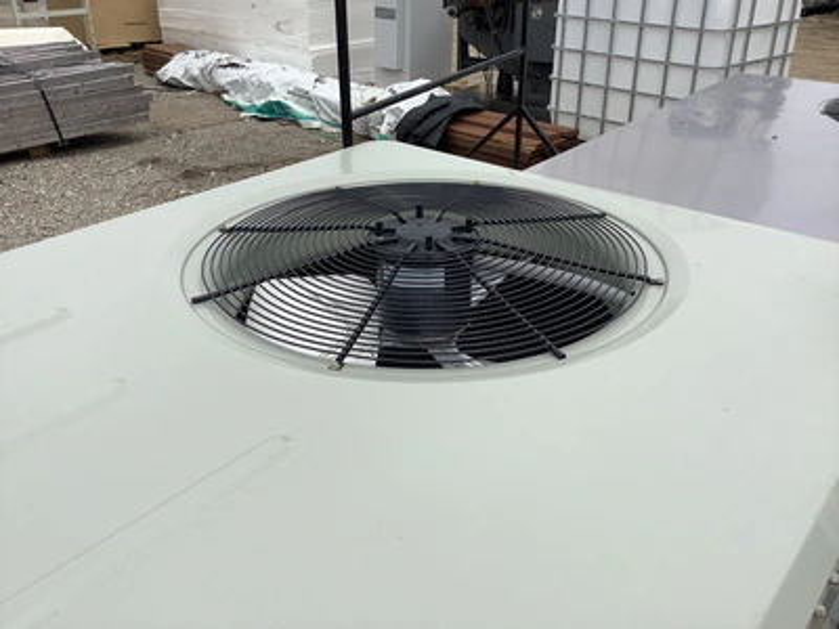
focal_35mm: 31
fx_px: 751
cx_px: 420
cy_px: 314
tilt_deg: -29.4
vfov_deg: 45.4
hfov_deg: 58.4
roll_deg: +0.4
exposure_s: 1/1698
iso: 25
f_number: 2.4
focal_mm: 3.3
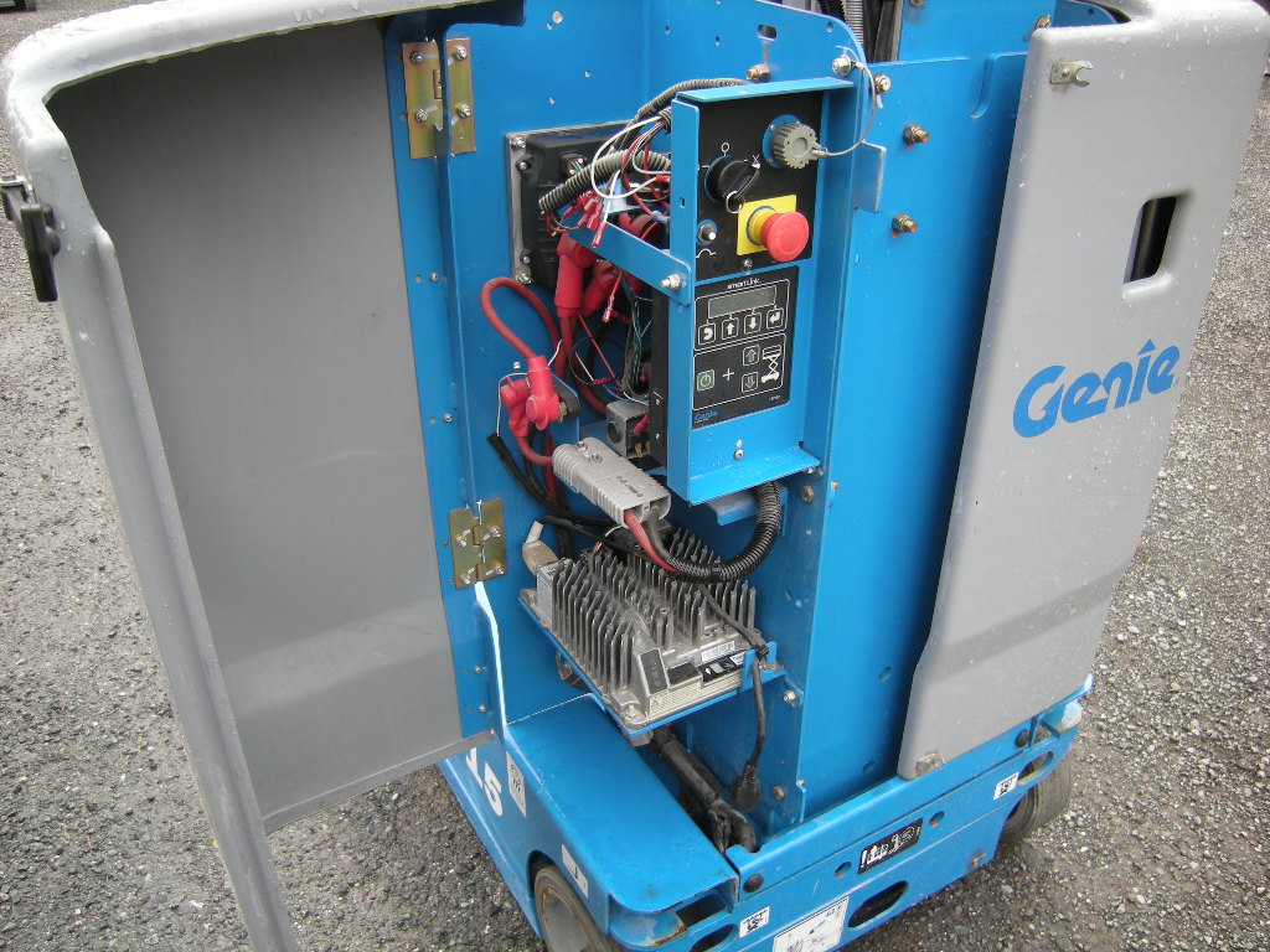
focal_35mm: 28
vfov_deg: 49.7
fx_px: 1027
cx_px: 635
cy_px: 476
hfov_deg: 63.4
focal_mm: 4.7
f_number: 2.8
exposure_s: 1/150
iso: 64
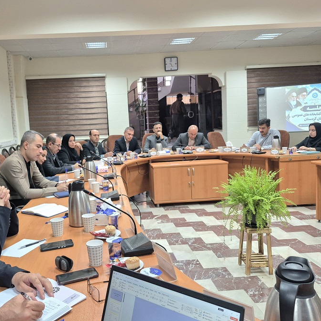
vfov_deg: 53.9
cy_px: 144
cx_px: 118
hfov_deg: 53.4
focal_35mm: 30
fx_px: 315
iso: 160
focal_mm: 5.4
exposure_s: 1/100
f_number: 1.8
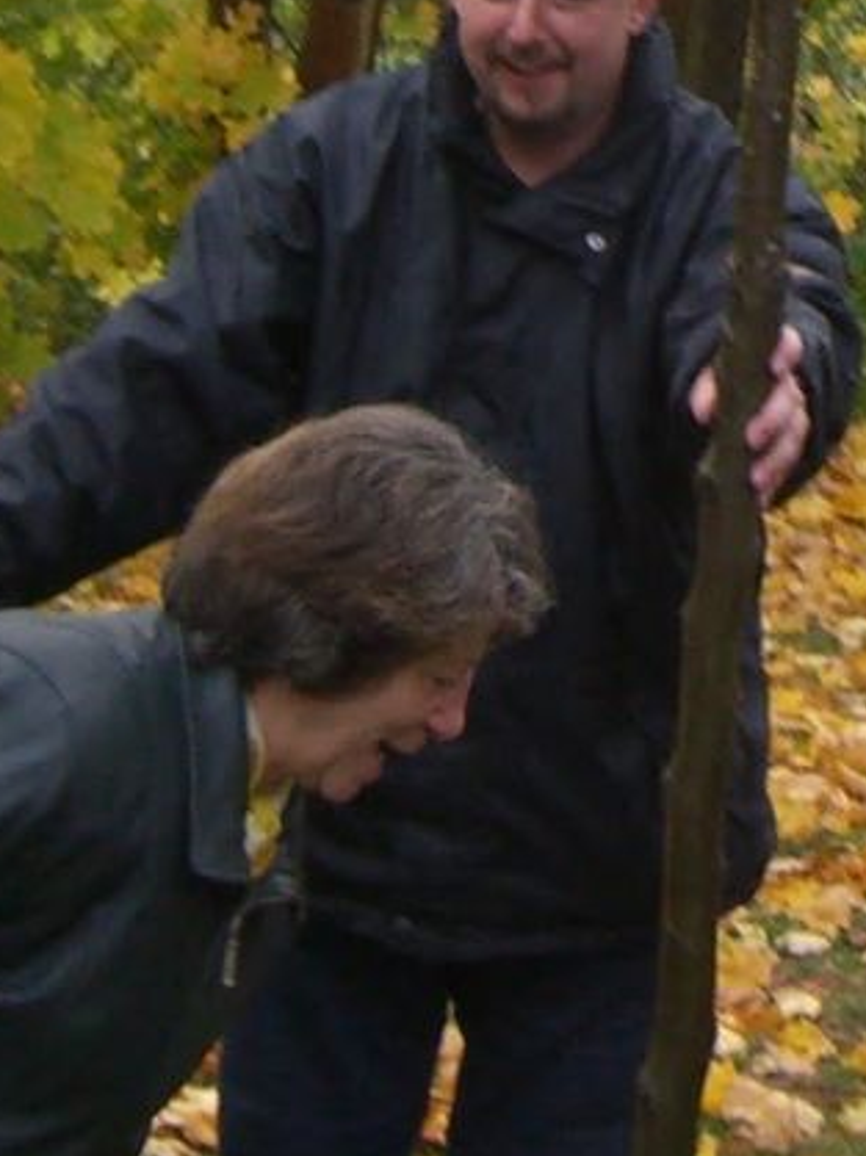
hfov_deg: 8.1
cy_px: 36
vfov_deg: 10.8
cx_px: 993
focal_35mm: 182
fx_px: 6077
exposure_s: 1/100
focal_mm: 6.2
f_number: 2.7
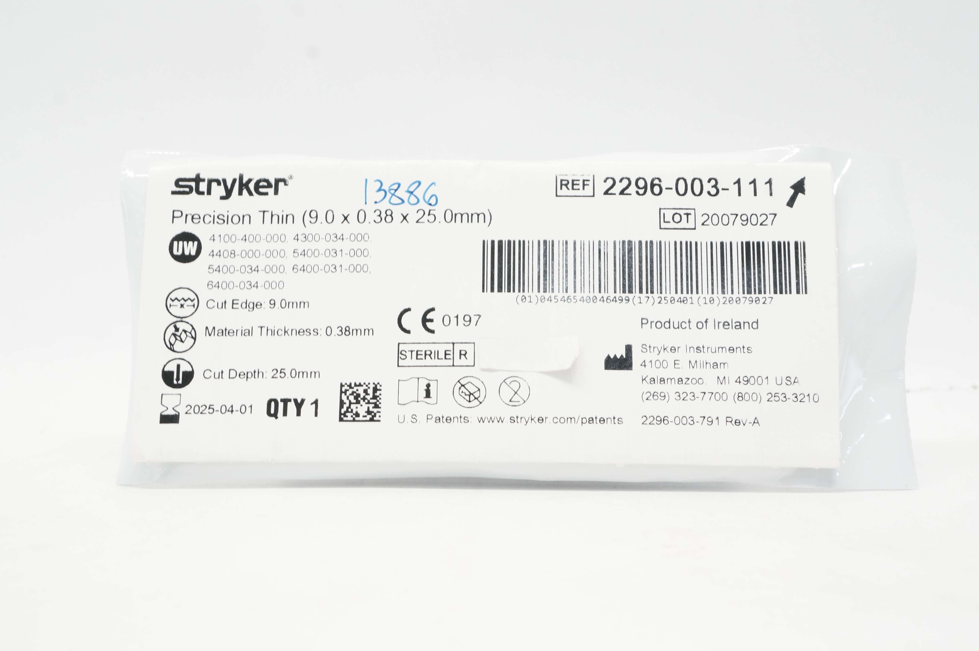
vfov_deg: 25.0
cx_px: 490
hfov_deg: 36.9
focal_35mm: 54
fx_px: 1467
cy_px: 326
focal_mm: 36
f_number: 11
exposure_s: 1/20
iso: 800
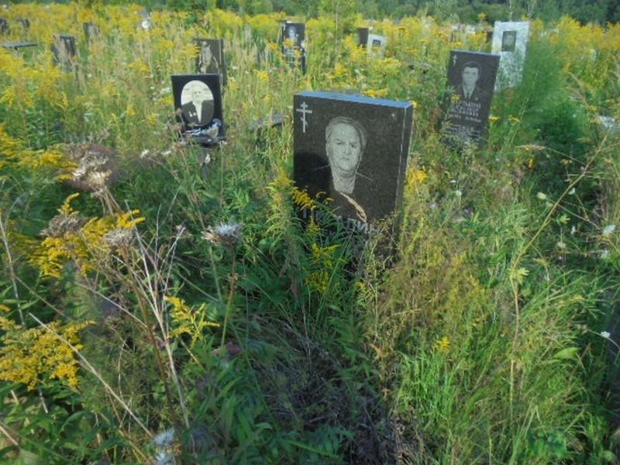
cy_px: 232
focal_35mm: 26
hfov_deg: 67.3
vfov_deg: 53.1
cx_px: 310
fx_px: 466
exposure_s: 1/500
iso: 100
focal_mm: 4.6
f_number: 3.5
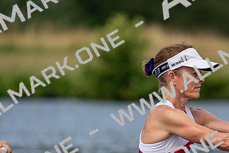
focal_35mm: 755
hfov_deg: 2.7
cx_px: 202
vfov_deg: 1.8
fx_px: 4805
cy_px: 128
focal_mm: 404
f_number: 6.3
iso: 400
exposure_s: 1/1600
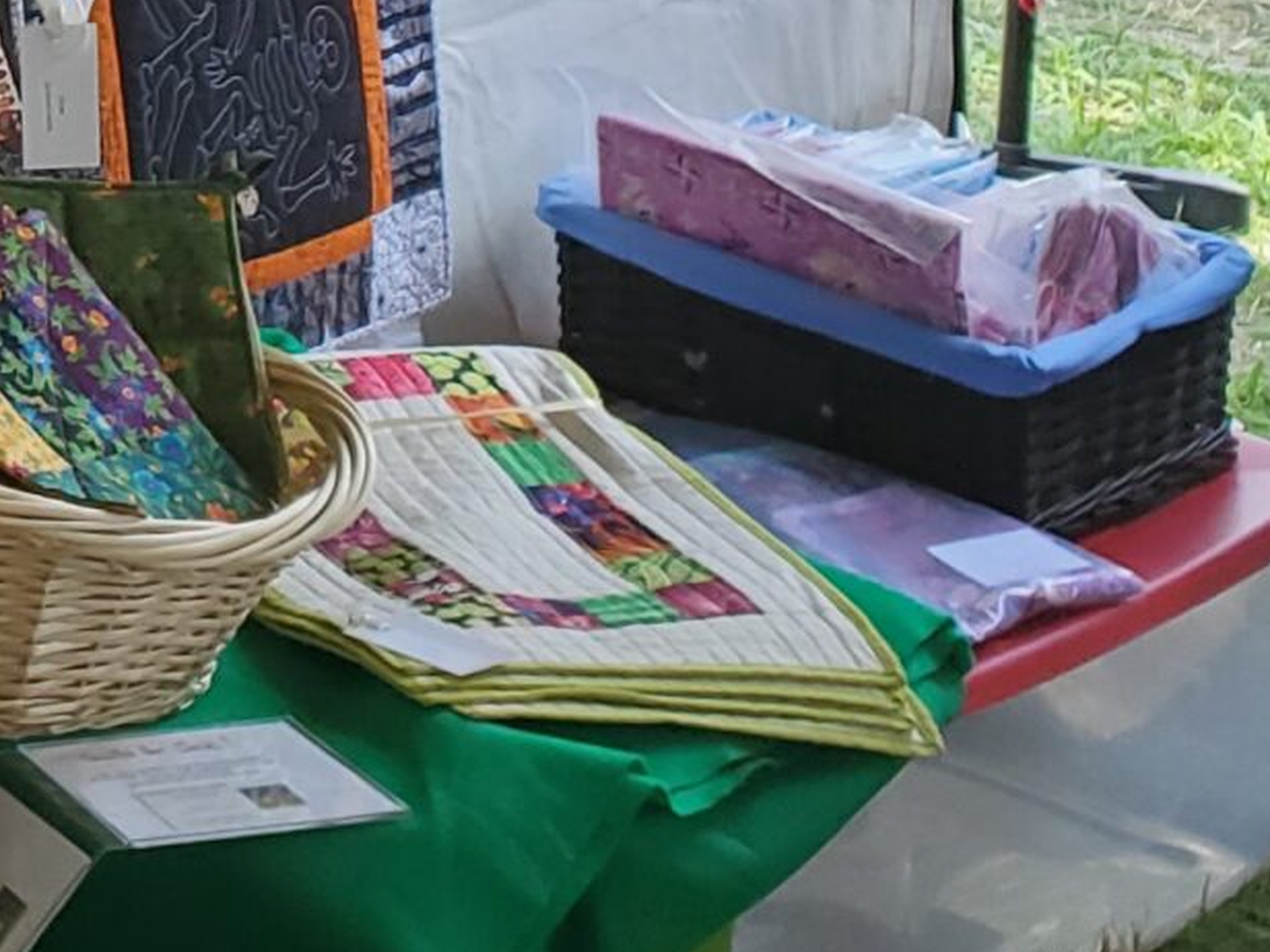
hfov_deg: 15.7
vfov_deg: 12.7
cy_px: -637
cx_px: -994
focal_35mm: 108
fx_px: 3962
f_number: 2.4
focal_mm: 4.3
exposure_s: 1/120
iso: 64
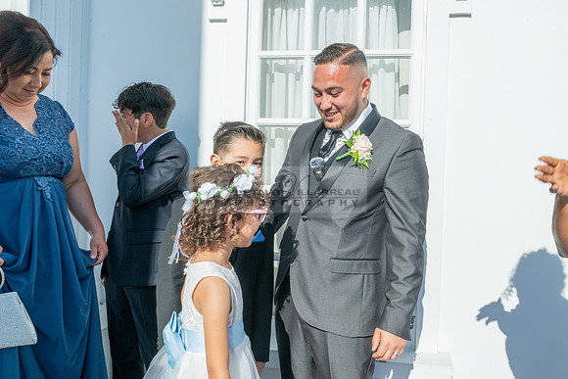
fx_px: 505
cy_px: 190
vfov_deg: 41.1
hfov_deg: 58.7
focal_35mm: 32
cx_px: 284
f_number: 18
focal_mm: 32
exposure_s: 1/200
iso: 250
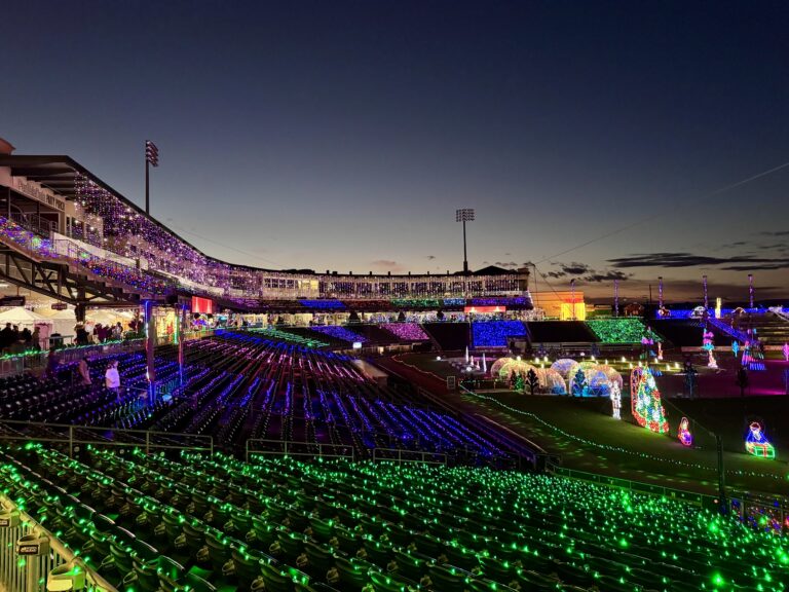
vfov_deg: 56.8
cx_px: 394
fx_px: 547
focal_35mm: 24
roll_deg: +0.7
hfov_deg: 71.6
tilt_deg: +0.7
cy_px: 296
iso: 1000
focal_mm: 6.76
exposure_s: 1/40
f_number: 1.78
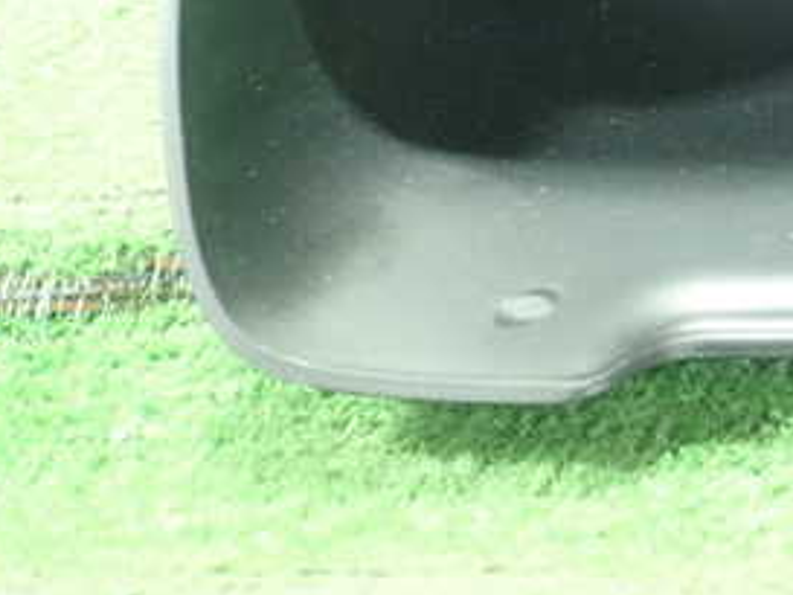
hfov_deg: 27.3
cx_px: 831
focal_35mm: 66
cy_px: 23
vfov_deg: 21.6
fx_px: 1513
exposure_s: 1/40
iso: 800
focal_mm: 5.5
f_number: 2.3
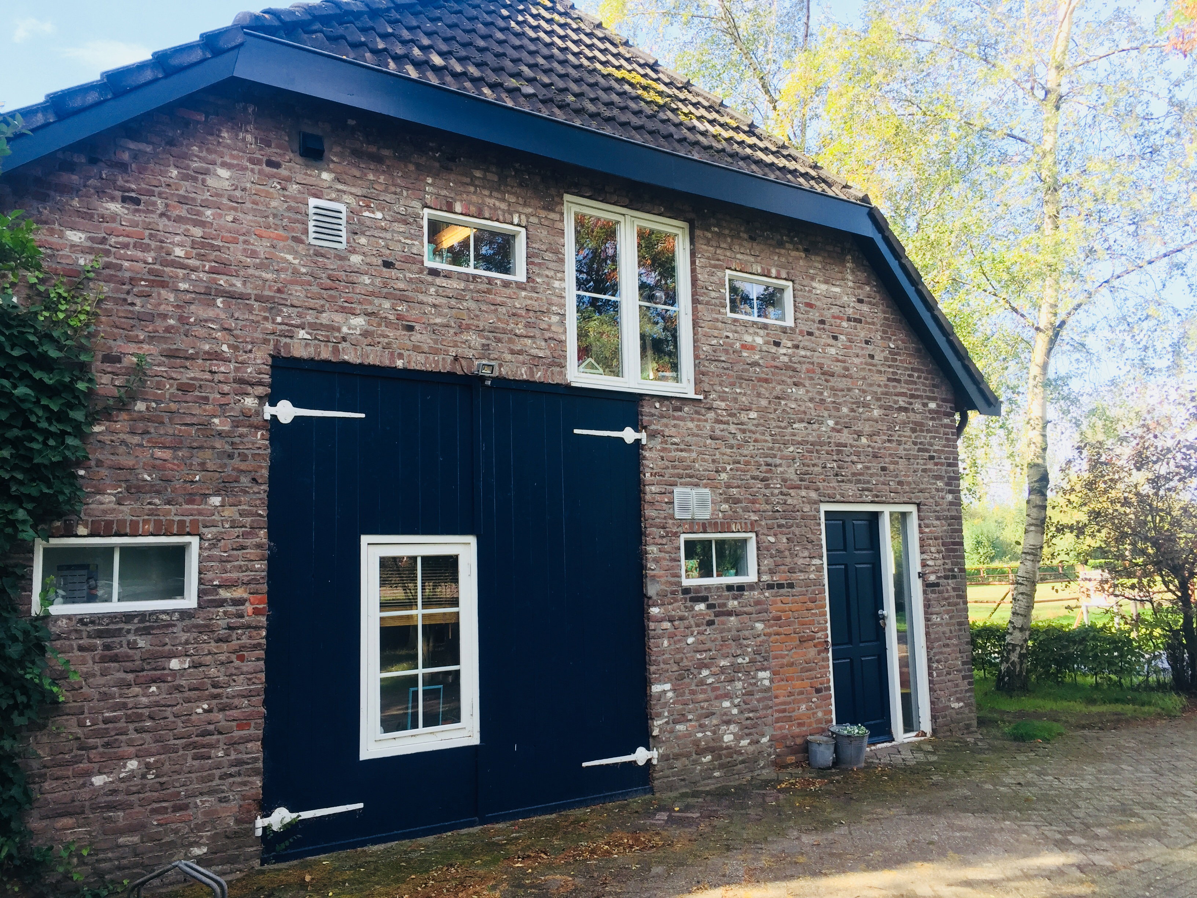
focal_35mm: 29
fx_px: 1003
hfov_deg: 61.7
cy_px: 449
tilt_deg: +5.9
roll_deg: +0.7
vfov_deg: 48.2
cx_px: 598
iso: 32
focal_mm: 4.15
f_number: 2.2
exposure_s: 1/184
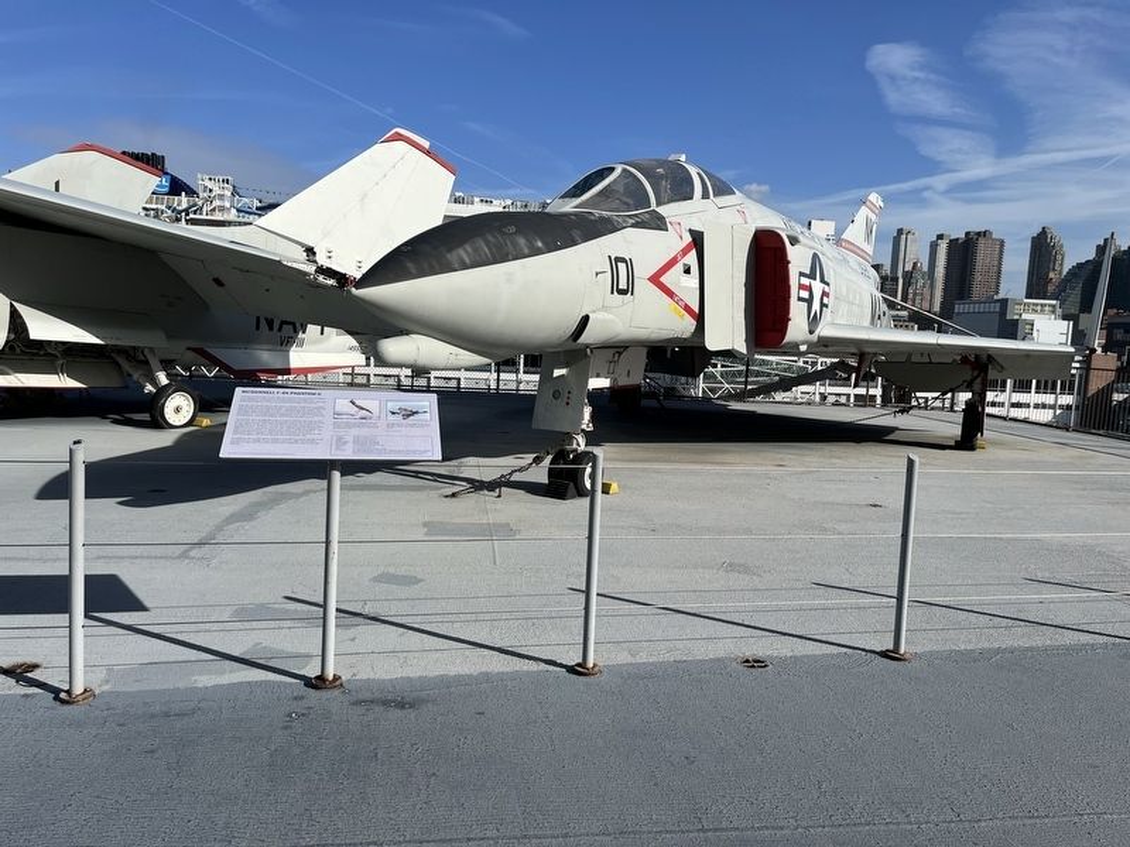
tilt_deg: -3.6
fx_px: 849
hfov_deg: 67.3
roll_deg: -0.5
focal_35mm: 26
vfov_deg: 53.1
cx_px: 565
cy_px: 424
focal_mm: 5.1
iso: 50
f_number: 1.6
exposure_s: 1/6494
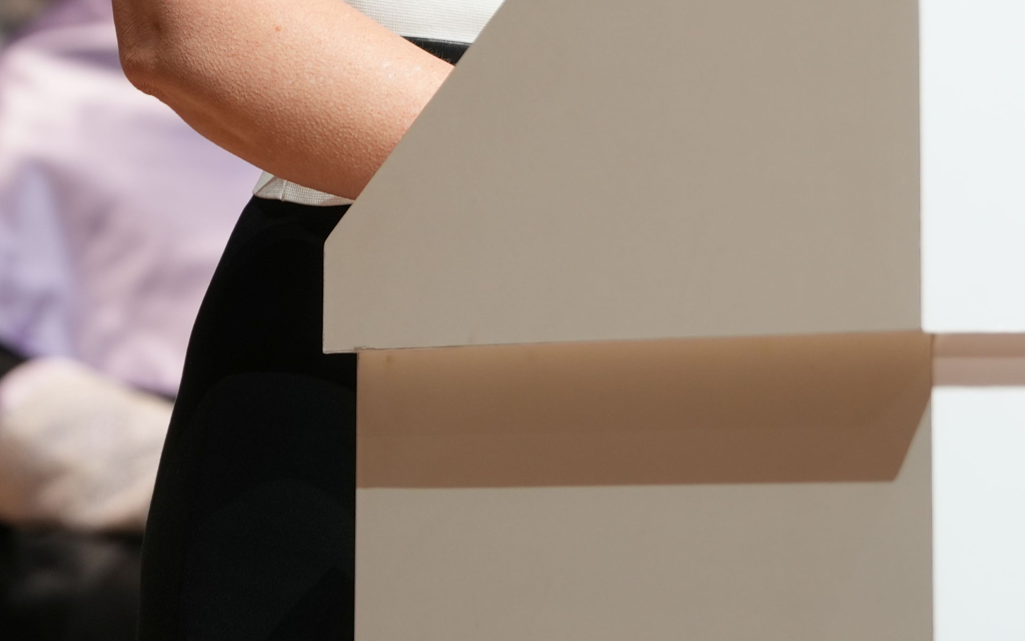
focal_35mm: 286
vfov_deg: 4.6
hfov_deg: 7.3
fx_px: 7990
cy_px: -448
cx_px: 927
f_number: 2.8
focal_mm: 88
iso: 320
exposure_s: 1/160
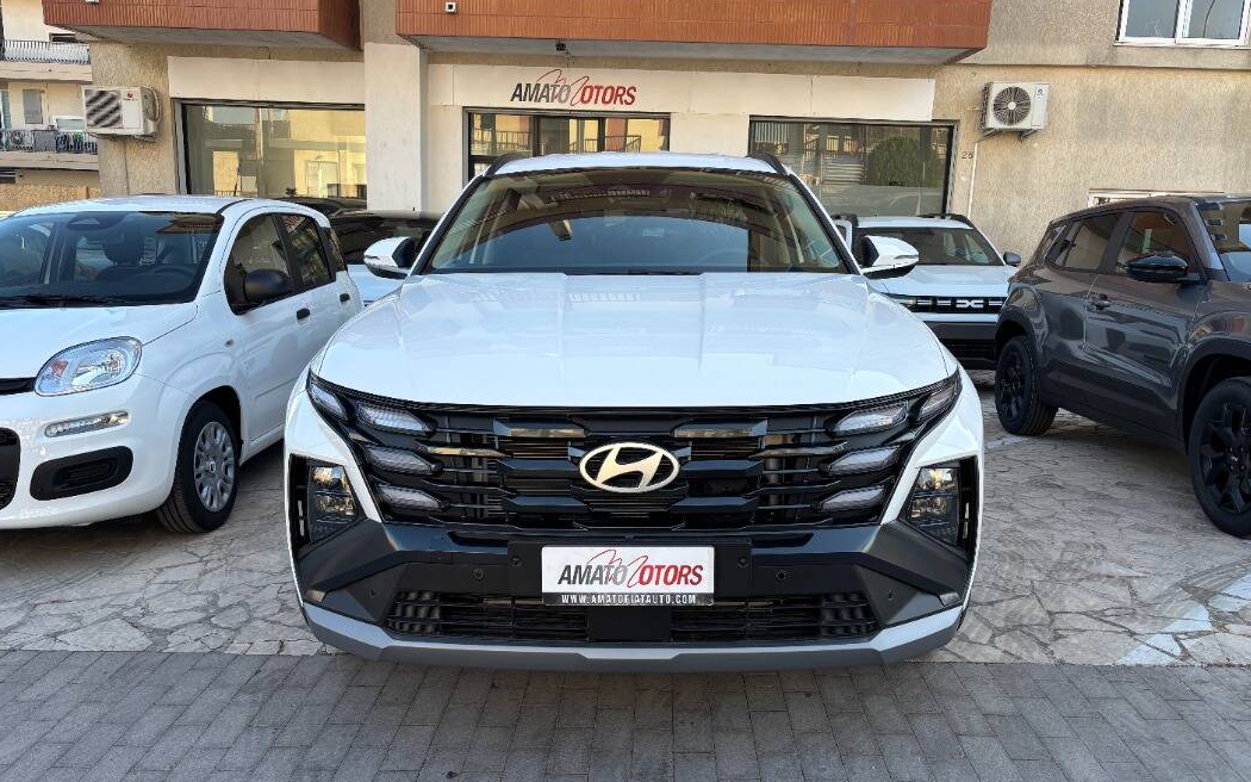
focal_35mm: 28
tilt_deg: -11.1
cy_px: 389
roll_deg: -1.7
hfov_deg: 66.5
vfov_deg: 44.5
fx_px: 955
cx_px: 628
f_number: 1.6
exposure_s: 1/525
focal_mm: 5.96
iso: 50
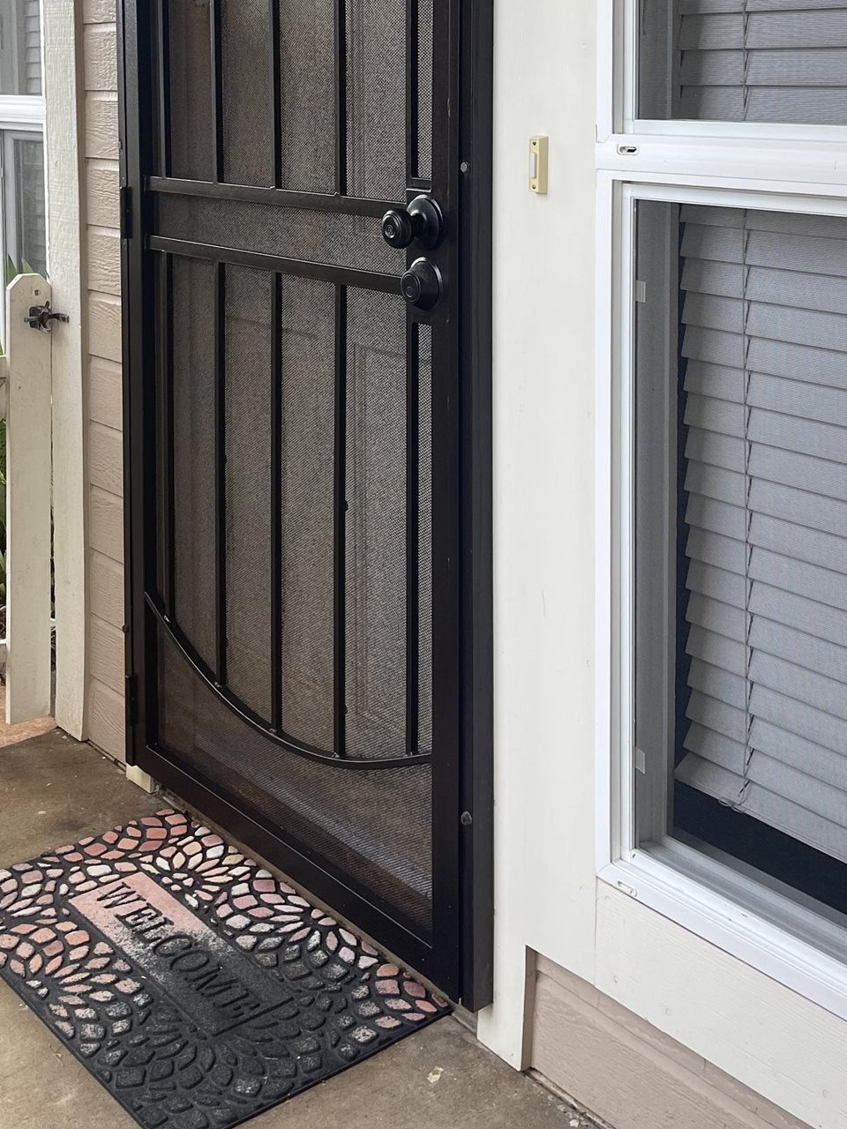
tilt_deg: -4.6
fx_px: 1468
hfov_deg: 32.2
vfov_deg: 40.1
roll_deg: -0.1
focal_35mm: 45
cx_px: 379
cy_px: 203
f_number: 1.6
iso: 32
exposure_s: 1/171
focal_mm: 5.1
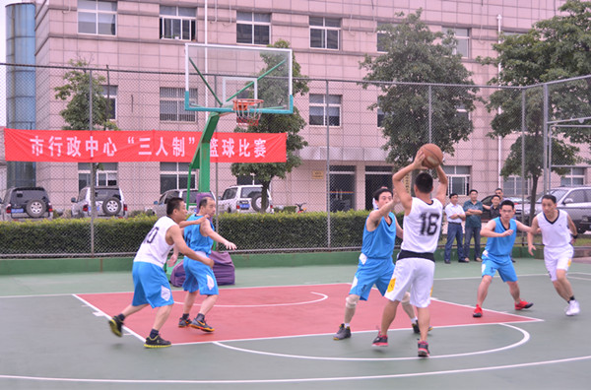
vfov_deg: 25.6
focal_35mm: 52
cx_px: 296
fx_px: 859
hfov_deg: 38.0
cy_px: 195
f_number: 4.5
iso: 100
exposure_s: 1/80
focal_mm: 35
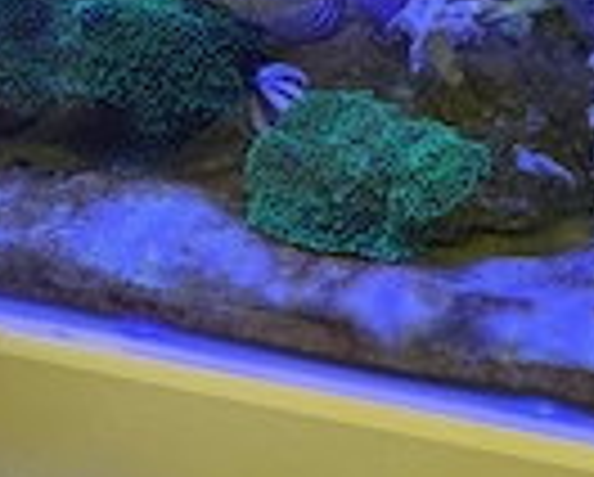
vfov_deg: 19.5
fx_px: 1250
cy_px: -180
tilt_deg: -24.5
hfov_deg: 26.3
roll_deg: +2.3
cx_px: 472
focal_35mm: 71
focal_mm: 6.76
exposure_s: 1/67
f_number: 1.78
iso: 200
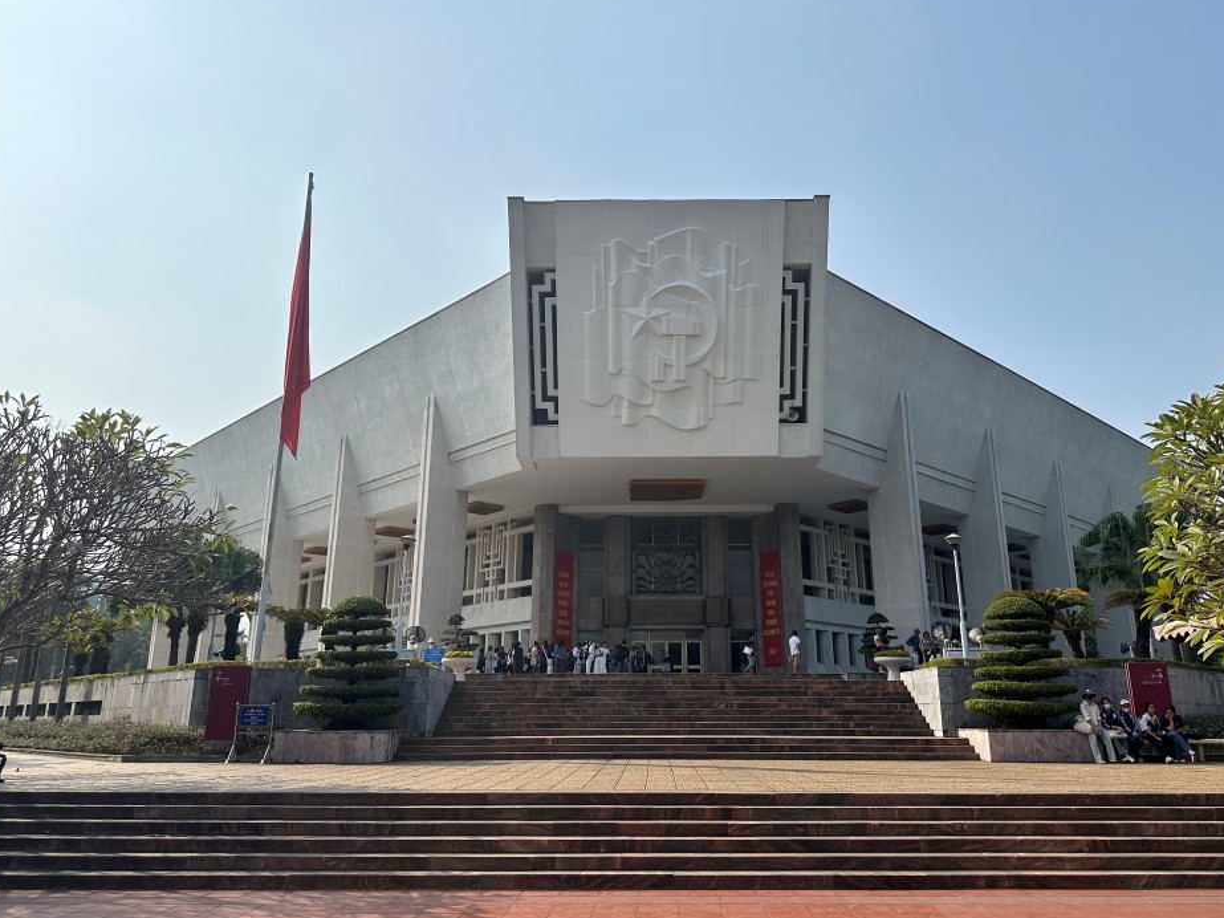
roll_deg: -0.1
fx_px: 919
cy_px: 459
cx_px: 648
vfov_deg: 53.1
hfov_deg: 67.3
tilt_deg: +16.0
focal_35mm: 26
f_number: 1.78
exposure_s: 1/9709
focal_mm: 6.86
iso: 80
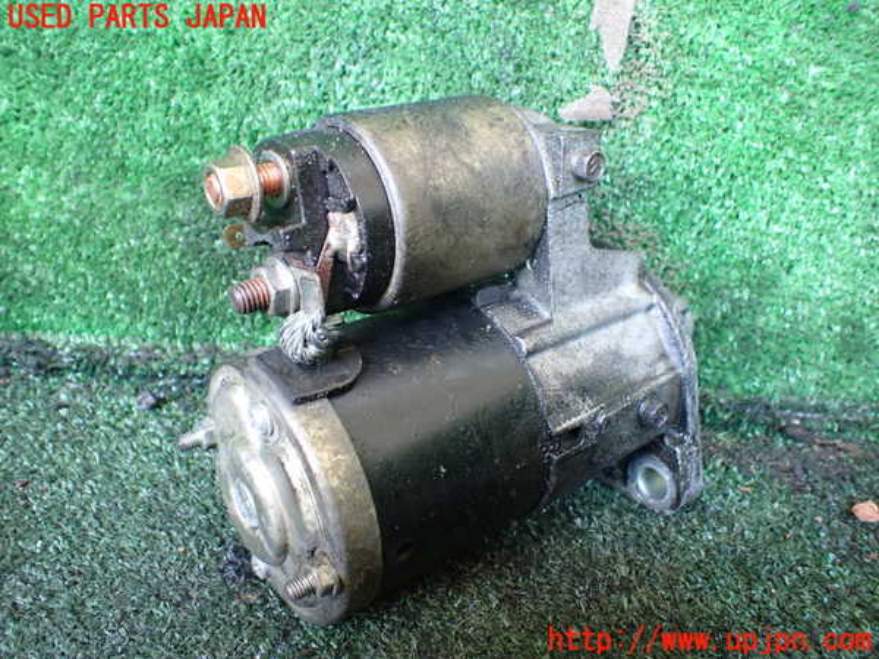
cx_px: 440
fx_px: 762
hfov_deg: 60.0
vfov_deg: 46.8
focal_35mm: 30
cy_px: 330
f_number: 2.3
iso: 800
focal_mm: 5.4
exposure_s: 1/80
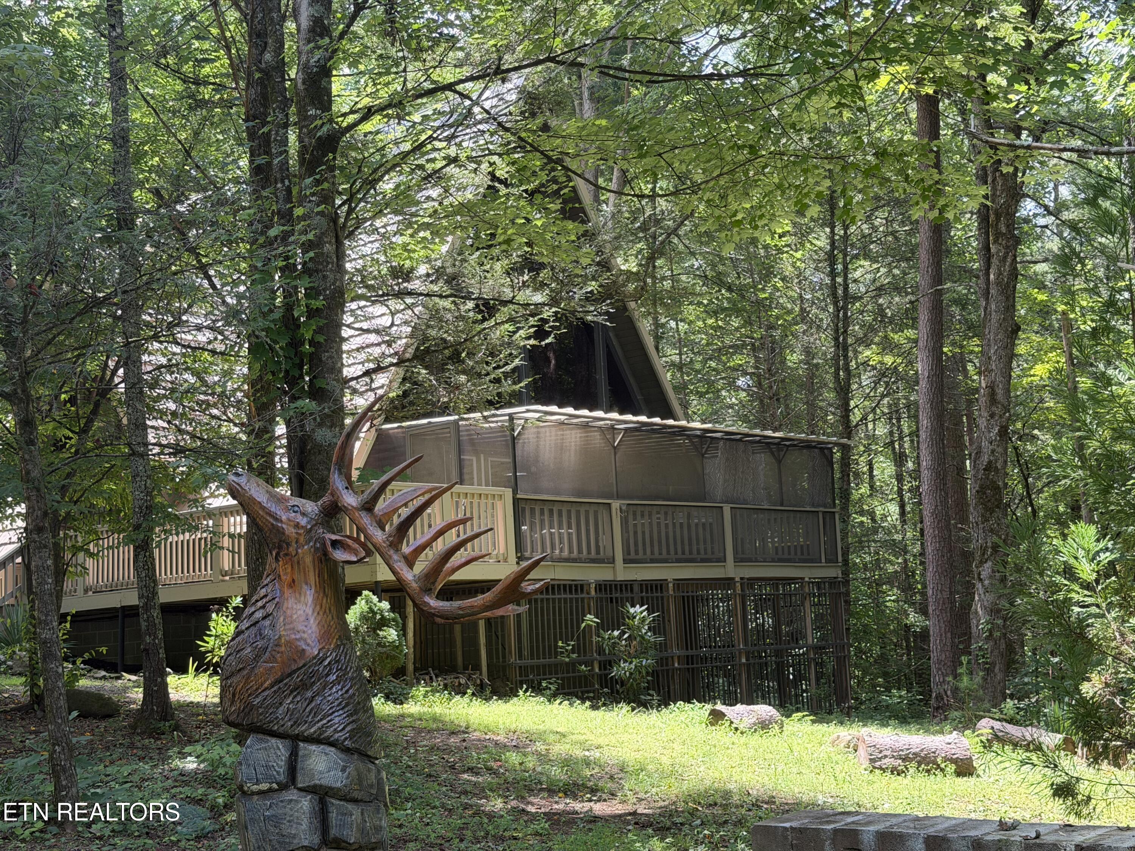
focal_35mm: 48
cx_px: 568
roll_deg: +3.0
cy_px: 426
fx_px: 1574
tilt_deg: +6.9
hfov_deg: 39.7
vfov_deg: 30.3
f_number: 1.78
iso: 80
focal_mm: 6.76
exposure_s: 1/291
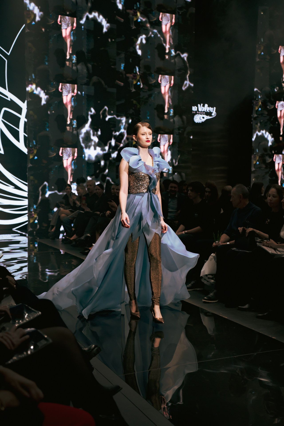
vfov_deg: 44.5
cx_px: 142
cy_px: 213
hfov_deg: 30.5
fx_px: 521
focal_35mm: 44
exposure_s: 1/200
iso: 1600
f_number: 3.5
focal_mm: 44
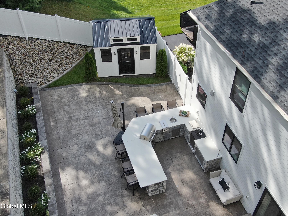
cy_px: 108
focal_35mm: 38
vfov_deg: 37.7
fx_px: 316
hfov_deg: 49.0
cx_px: 144
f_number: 3.4
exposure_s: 1/800
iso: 100
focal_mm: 6.48
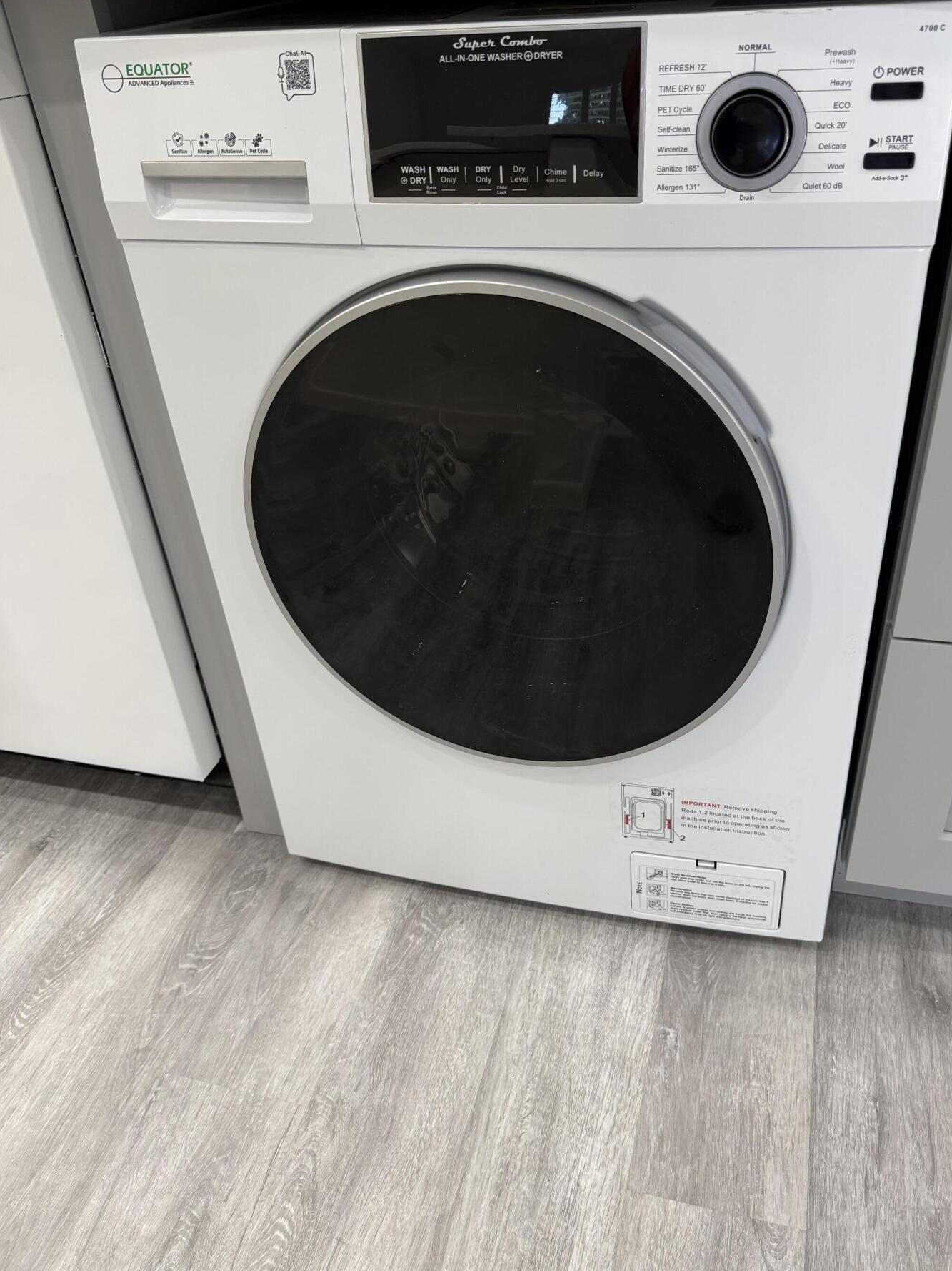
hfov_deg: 51.2
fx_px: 990
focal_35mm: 27
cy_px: 604
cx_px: 531
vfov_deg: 65.3
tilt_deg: -34.4
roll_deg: +4.8
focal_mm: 6.76
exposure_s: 1/60
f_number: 1.78
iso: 125
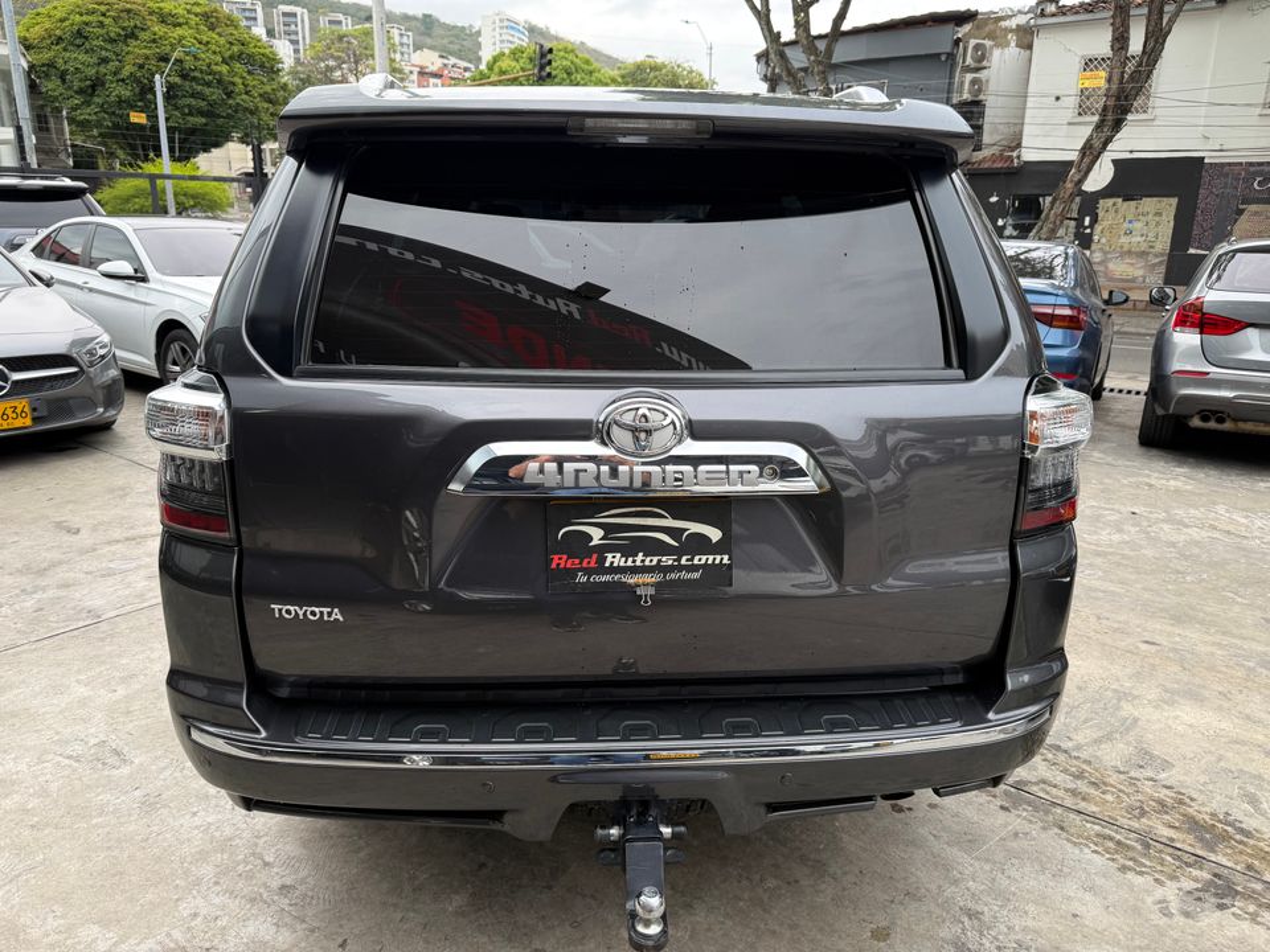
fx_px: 881
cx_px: 635
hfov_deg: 71.6
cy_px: 476
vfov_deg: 56.8
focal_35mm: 24
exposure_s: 1/931
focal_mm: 6.76
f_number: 1.78
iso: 100
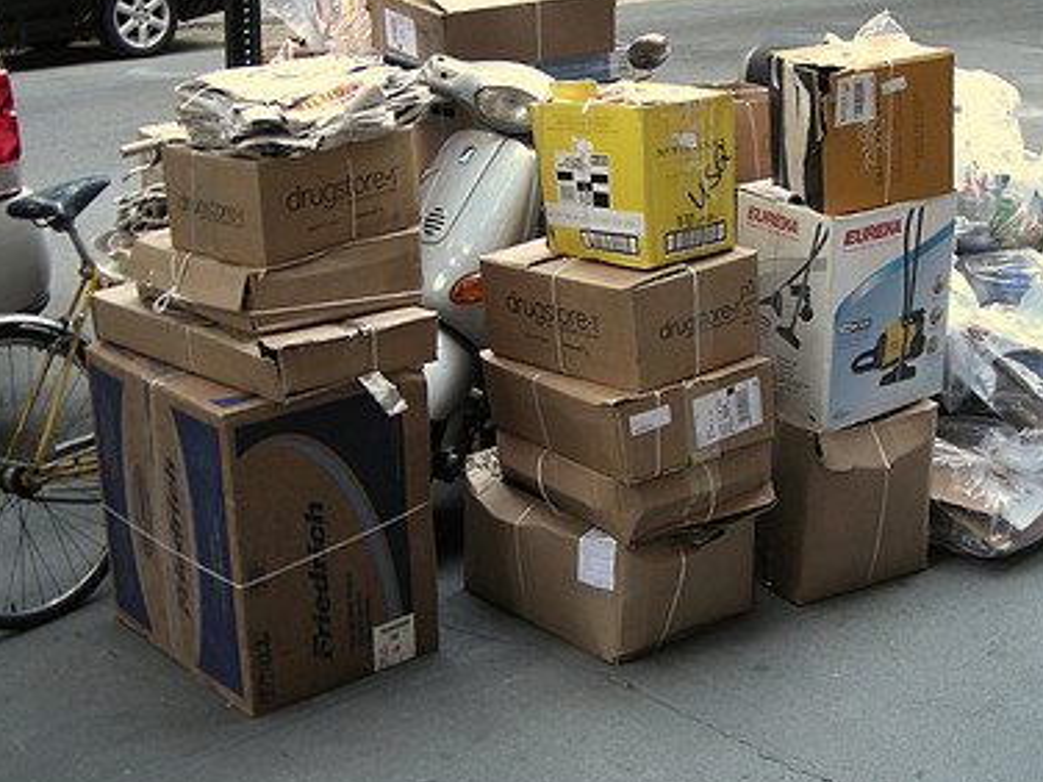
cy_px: 270
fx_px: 1627
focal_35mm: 54
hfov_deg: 35.5
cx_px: 522
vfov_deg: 26.9
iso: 50
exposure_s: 1/9
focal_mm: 5.7
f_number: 2.8
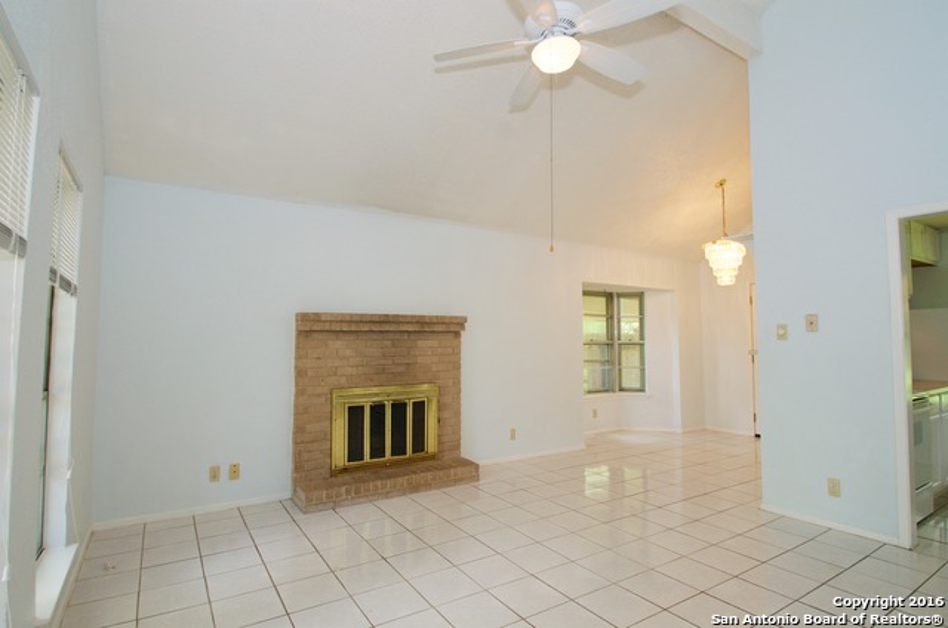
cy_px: 314
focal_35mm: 18
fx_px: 473
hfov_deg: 90.1
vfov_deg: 67.2
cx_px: 474
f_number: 5.6
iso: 320
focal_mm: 12
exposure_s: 1/60
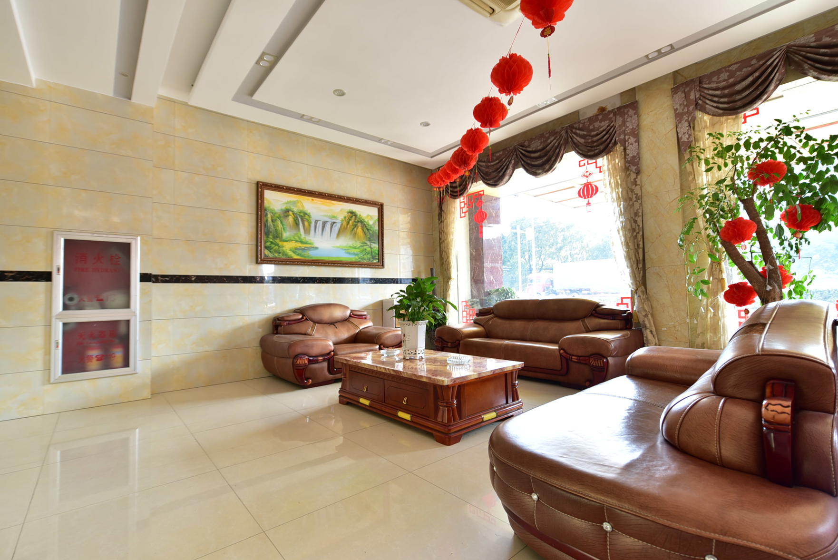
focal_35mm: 17
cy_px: 280
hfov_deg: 93.2
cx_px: 419
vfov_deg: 70.5
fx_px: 396
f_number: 2.8
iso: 100
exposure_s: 1/30
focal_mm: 17
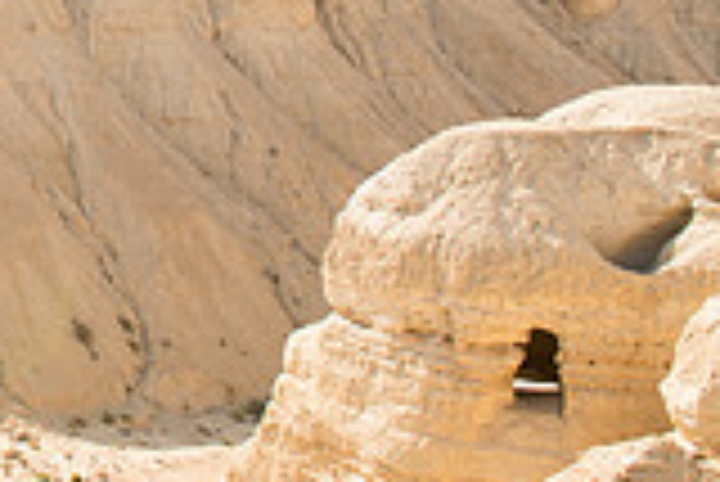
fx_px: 1742
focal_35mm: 87
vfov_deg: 14.8
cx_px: -346
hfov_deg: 20.2
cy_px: -200
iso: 200
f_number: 2.8
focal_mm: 24
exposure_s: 1/2000
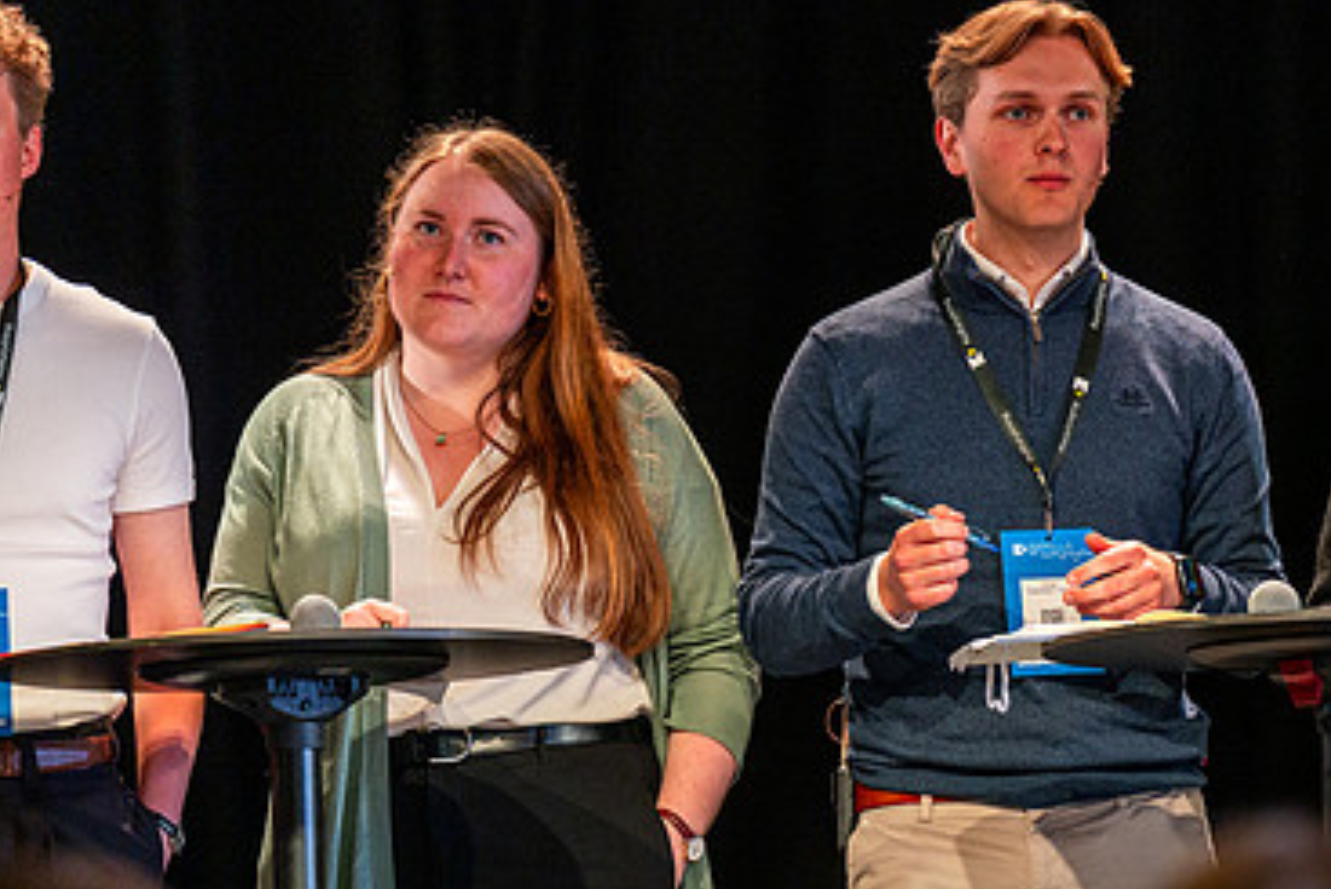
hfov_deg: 6.5
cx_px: 994
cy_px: 347
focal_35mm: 316
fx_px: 11687
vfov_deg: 4.4
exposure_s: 1/200
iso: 2000
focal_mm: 200
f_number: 3.2
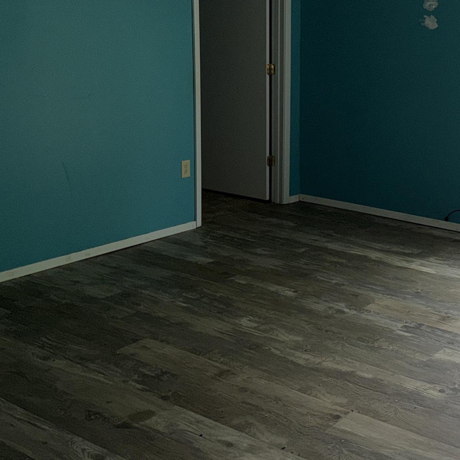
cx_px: 362
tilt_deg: -11.7
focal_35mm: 54
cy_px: 176
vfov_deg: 31.5
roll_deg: -1.6
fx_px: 812
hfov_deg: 30.9
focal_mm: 6.76
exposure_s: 1/202
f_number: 1.78
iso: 50
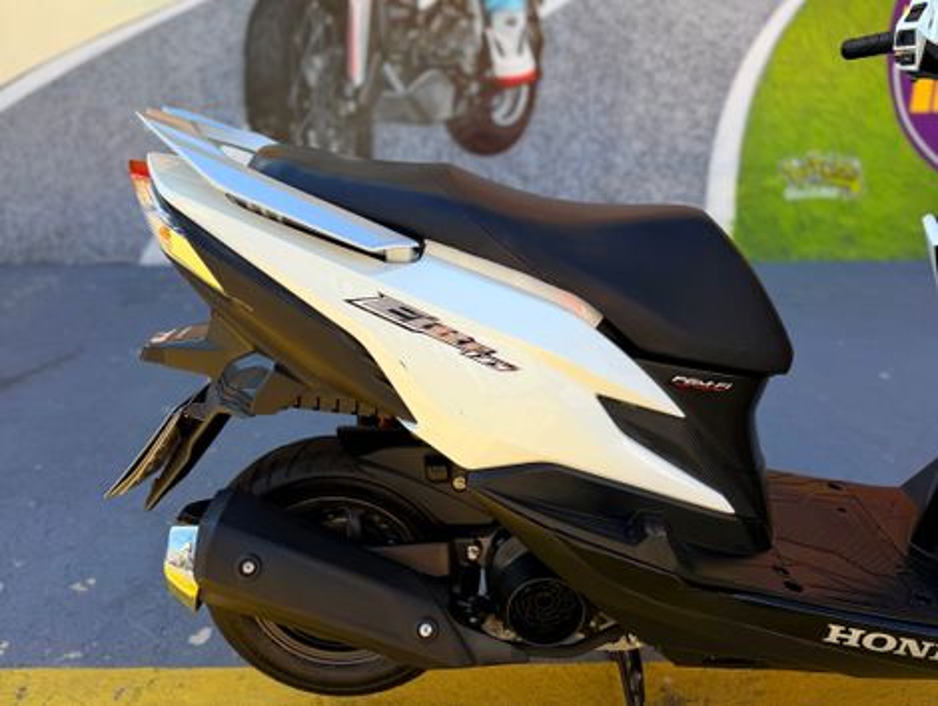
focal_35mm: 24
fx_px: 651
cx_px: 469
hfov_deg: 71.5
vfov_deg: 56.9
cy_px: 353
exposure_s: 1/683
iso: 80
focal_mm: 6.76
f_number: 1.78
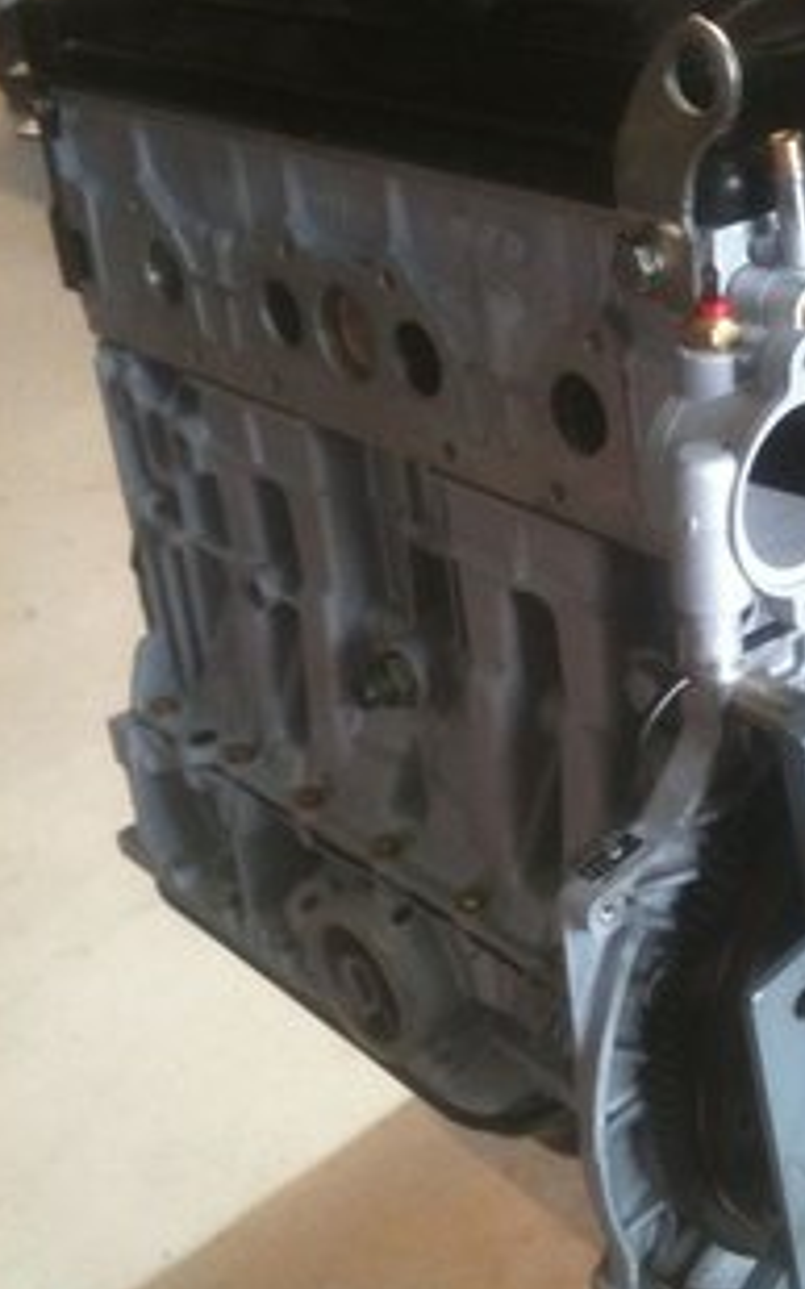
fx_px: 1686
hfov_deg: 26.5
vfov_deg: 41.8
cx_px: 609
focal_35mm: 48
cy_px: 630
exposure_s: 1/15
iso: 200
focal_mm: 3.85
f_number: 2.8
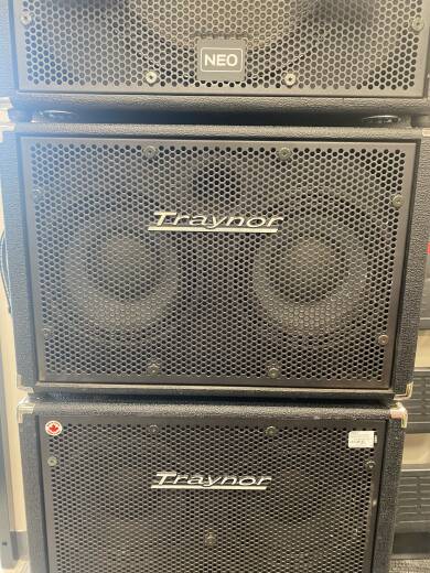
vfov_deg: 67.3
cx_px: 215
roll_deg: -1.2
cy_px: 286
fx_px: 431
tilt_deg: -11.9
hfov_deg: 53.1
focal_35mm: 26
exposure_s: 1/60
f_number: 1.8
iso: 320
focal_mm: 4.25
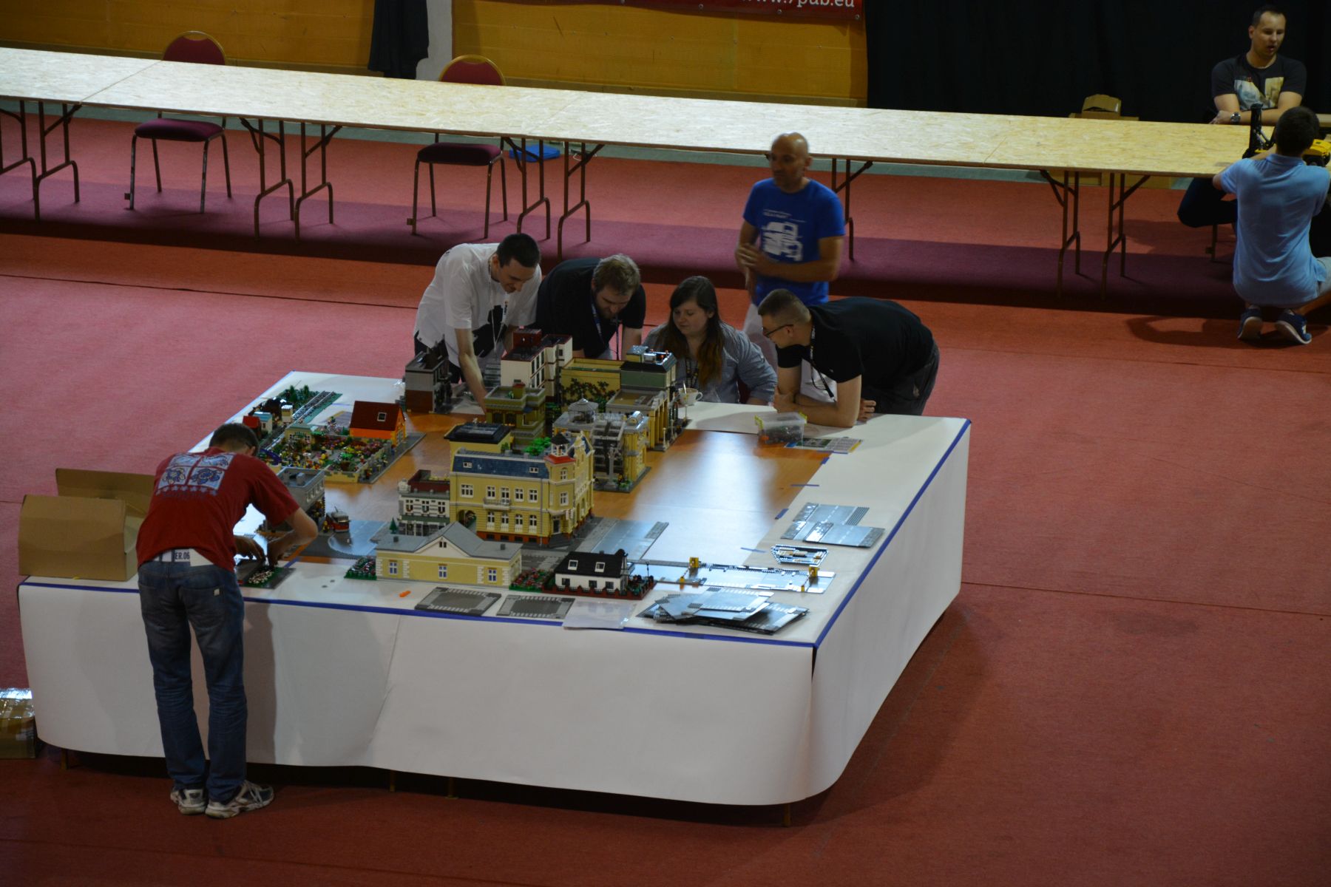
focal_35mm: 128
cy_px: 444
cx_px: 666
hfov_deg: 16.1
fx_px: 4714
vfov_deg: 10.8
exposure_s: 1/30
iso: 900
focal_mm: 85
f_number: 5.6
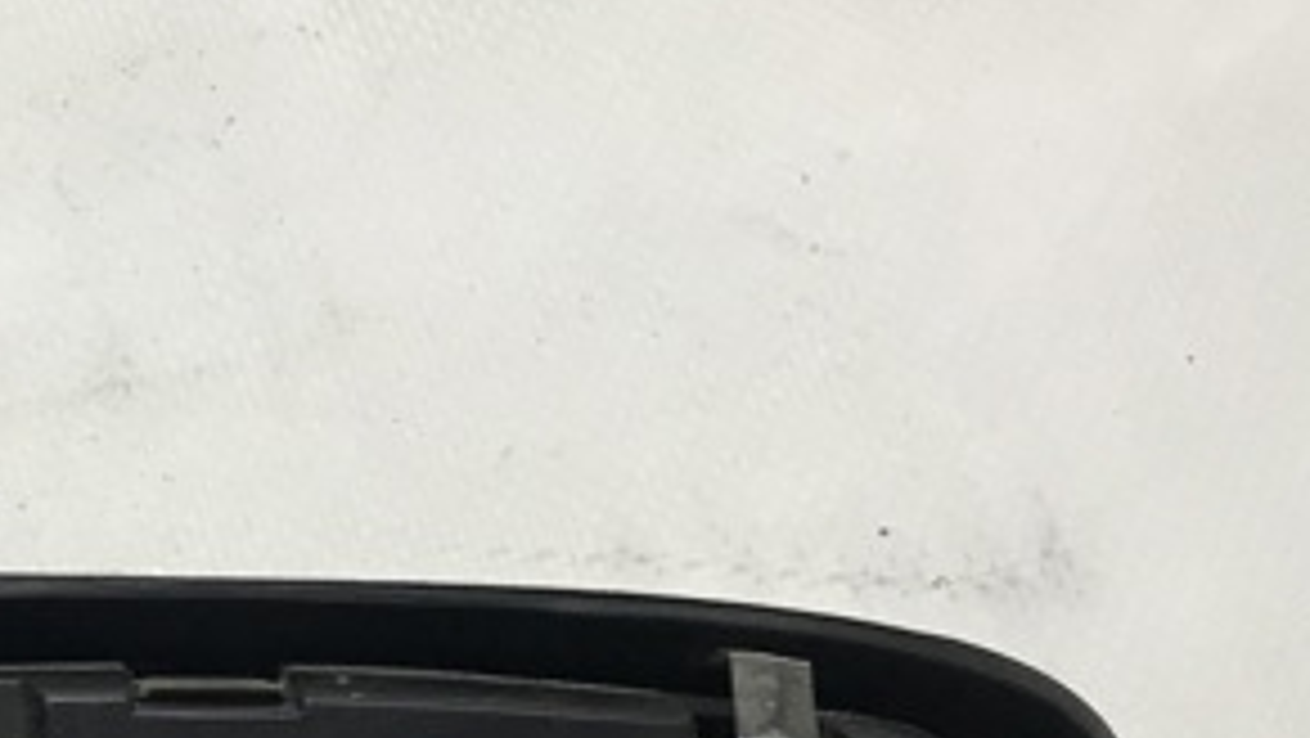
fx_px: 2328
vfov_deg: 17.0
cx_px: 176
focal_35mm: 67
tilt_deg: -71.0
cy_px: 947
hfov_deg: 30.3
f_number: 1.8
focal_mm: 3.99
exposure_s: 1/33
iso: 25
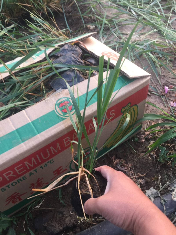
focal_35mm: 29
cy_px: 118
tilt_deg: -50.6
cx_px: 88
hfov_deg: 48.2
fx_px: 197
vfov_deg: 61.7
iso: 40
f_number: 2.2
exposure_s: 1/50
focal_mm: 4.15
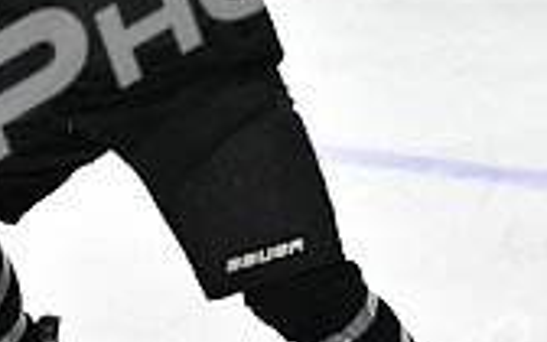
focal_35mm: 539
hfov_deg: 3.9
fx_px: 8035
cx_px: -225
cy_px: 217
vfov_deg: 2.4
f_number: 2.8
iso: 6400
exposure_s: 1/1600
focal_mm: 102
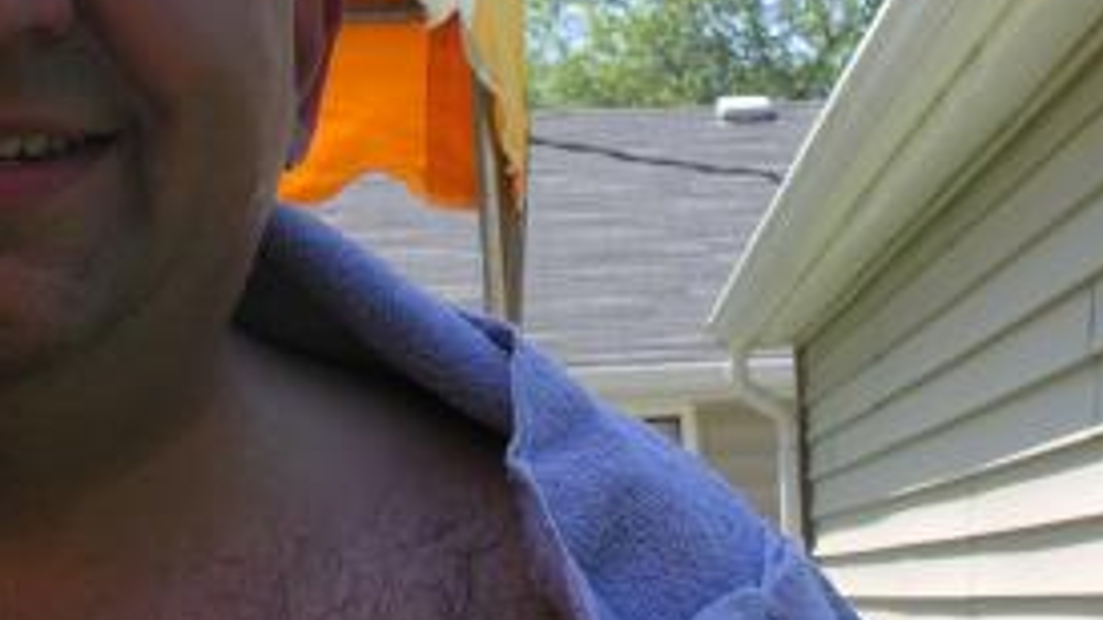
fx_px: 2602
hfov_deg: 23.8
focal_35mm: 89
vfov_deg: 13.6
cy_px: 193
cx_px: 342
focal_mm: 8.9
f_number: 5
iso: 50
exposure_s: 1/178
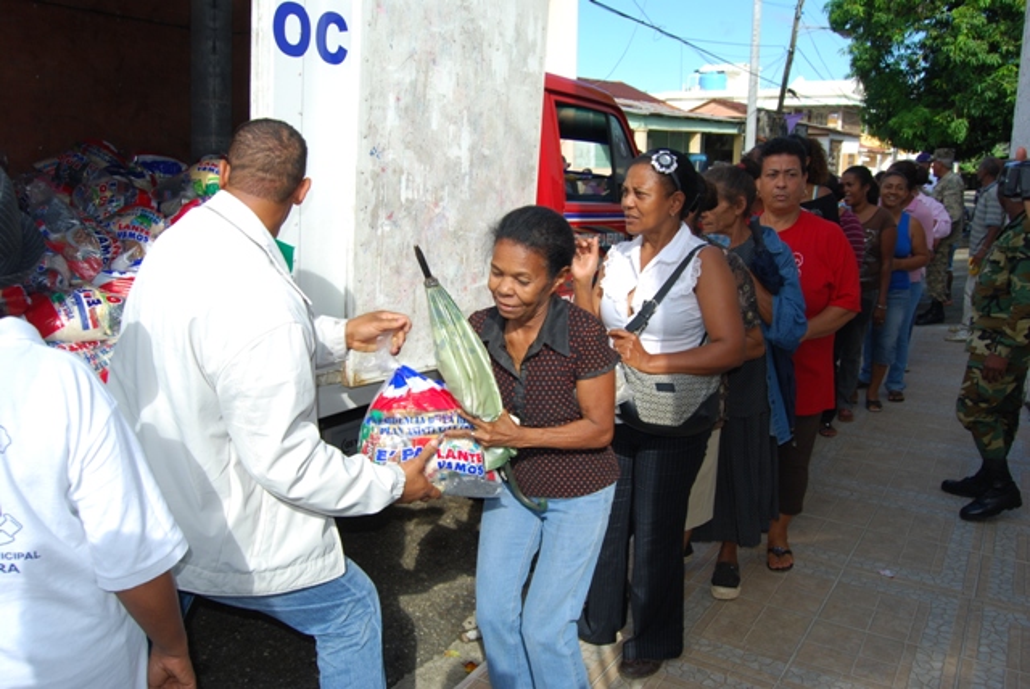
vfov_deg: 48.0
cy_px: 344
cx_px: 515
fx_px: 773
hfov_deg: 67.3
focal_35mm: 27
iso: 100
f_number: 7.1
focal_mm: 18
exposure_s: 1/200
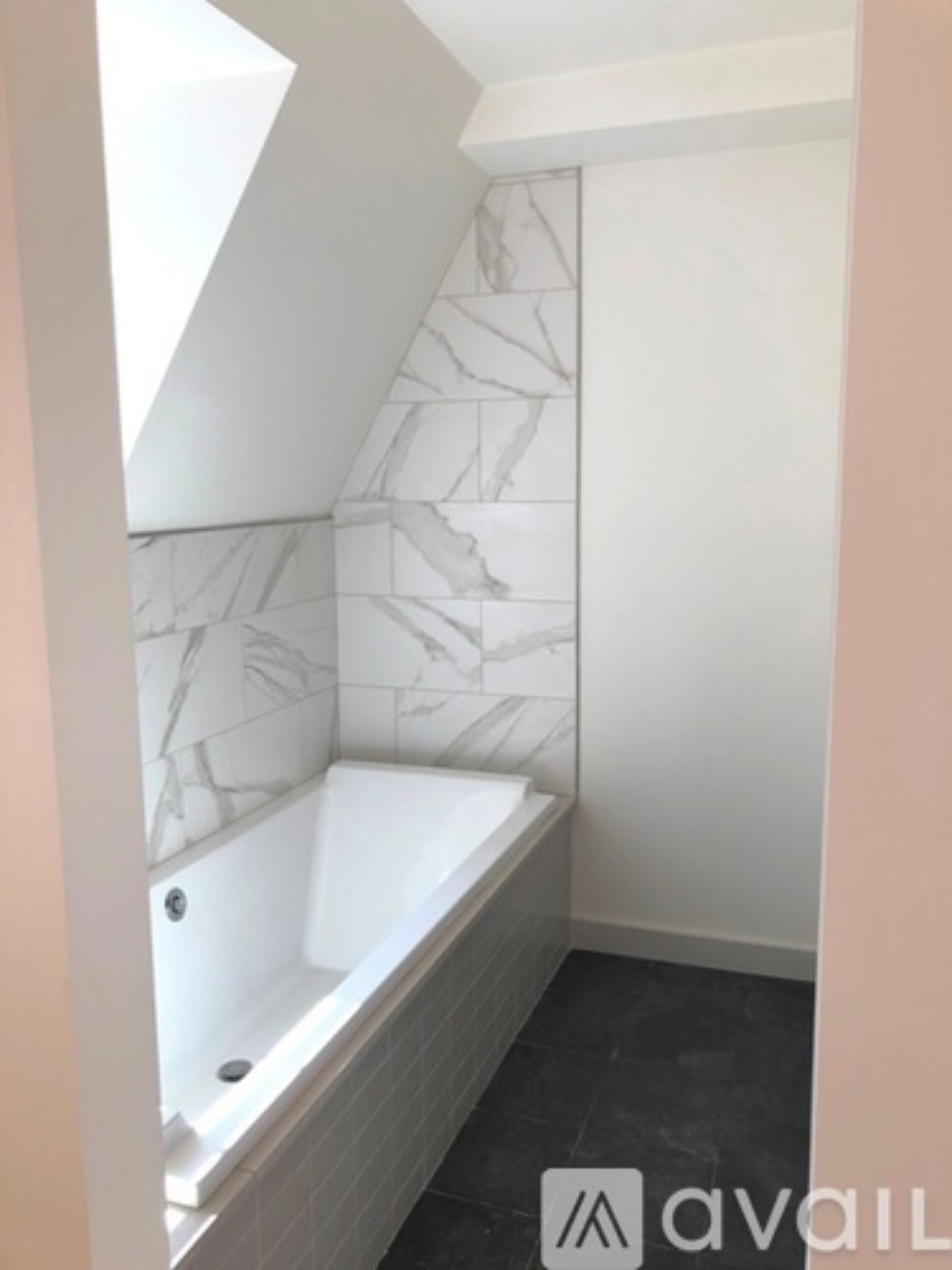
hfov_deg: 49.7
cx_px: 476
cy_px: 635
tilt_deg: -9.1
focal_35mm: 28
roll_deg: -0.1
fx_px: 1027
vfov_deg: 63.4
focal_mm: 3.99
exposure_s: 1/147
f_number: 1.8
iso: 20
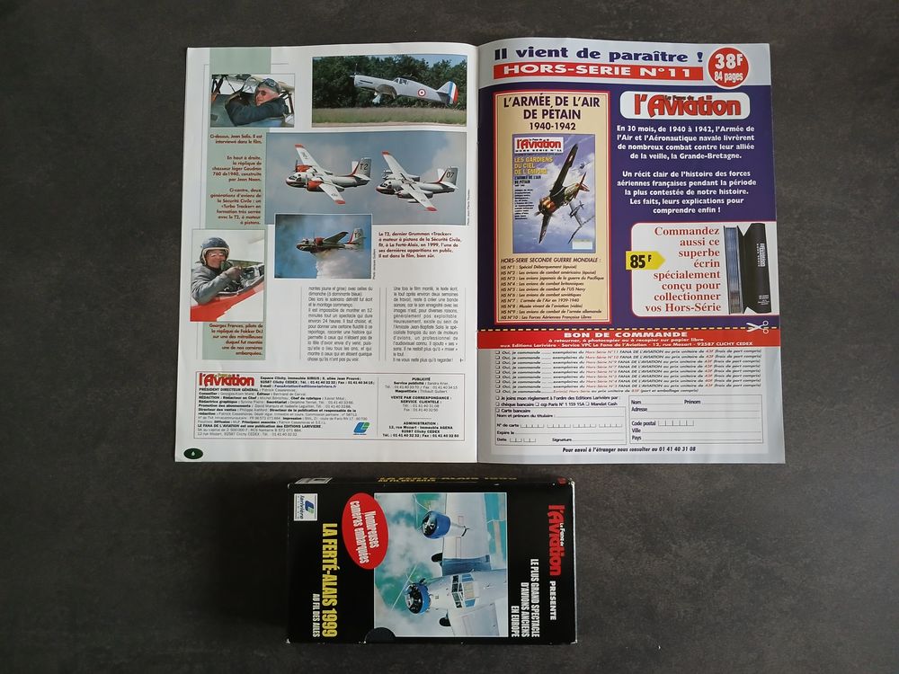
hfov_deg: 67.3
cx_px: 450
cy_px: 337
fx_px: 675
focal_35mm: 26
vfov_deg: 53.1
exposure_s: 1/25.1
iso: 320
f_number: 1.8
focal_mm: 3.98
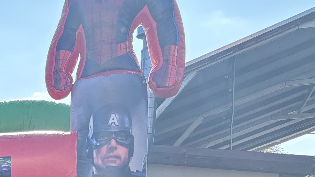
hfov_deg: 19.9
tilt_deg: -4.4
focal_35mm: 91
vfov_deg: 12.2
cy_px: 322
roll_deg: +0.3
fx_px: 760
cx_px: -172
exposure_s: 1/1220
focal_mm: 5.96
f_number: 1.6
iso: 50
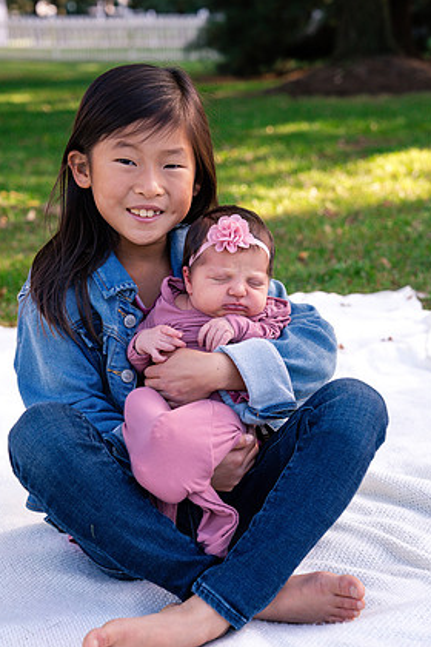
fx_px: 1347
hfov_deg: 18.2
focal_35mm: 75
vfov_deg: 27.0
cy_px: 344
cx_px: 214
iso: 640
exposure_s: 1/400
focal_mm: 70
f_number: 5.6
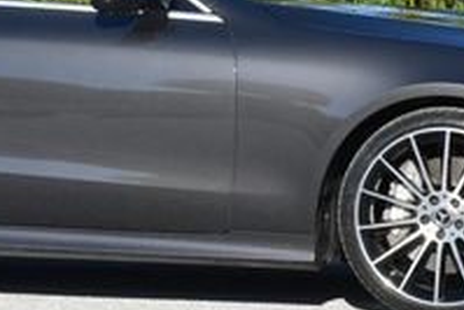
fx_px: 2489
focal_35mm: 193
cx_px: 84
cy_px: -79
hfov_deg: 10.6
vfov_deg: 7.1
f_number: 8
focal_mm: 30
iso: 200
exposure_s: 1/250
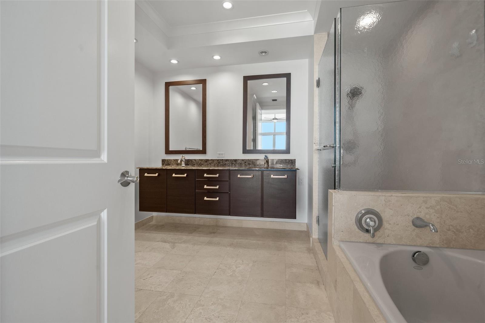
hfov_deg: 100.4
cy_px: 162
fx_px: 202
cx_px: 242
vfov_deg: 77.3
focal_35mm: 15
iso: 250
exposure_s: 1/5
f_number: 8
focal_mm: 15
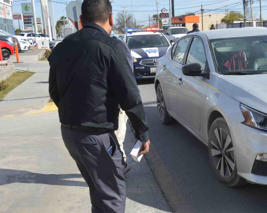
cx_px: 218
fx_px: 385
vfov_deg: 31.0
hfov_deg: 36.8
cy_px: 109
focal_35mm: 49
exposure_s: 1/250
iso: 100
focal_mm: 21
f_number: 8
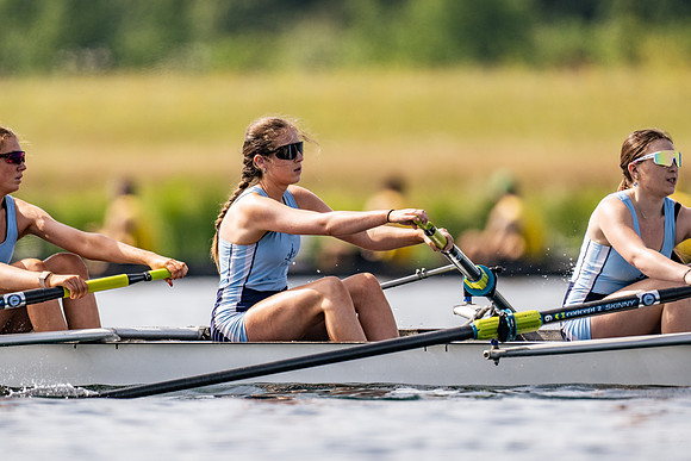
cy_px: 230
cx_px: 346
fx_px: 17287
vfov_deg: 1.5
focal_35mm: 900
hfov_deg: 2.3
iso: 180
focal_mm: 600
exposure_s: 1/2500
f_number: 4
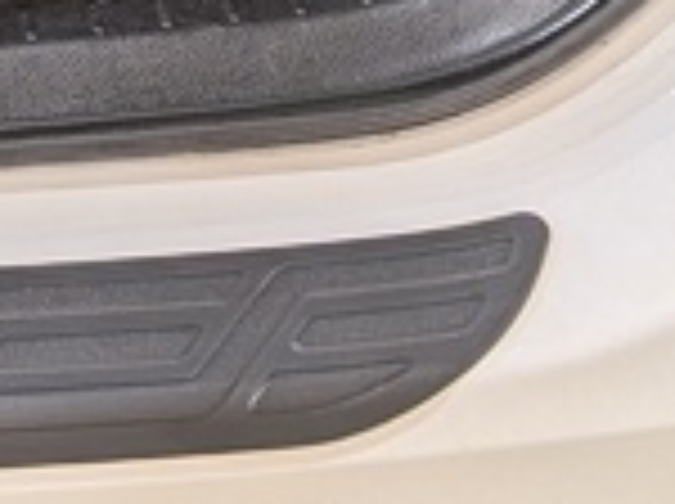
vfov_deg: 8.6
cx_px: -554
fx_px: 3193
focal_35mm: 164
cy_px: -436
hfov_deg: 11.2
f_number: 1.7
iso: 28
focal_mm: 4.53
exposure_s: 1/240
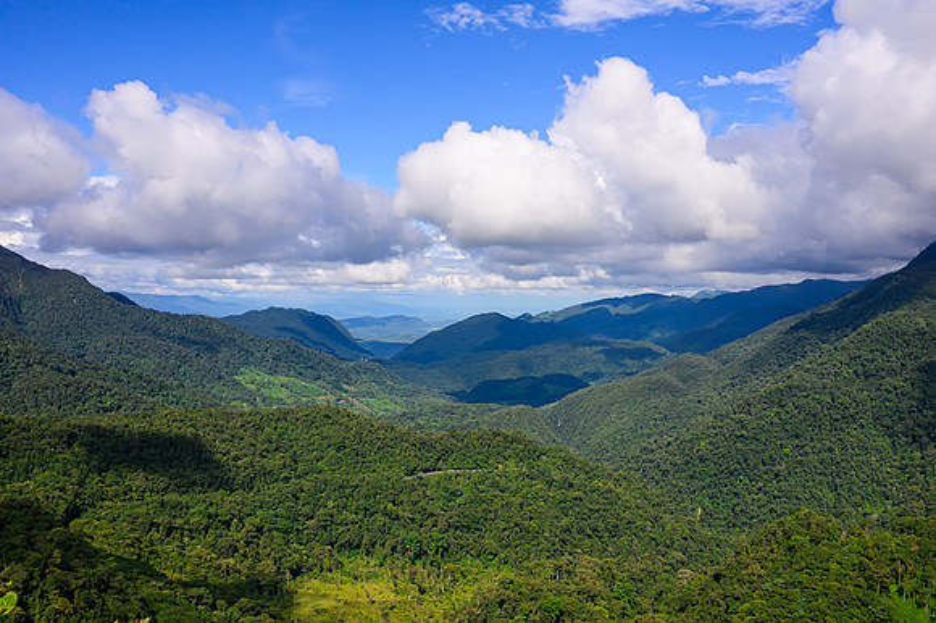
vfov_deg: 38.8
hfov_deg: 55.8
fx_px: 883
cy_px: 312
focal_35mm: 34
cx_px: 468
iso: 320
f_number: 11
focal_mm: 34
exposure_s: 1/800
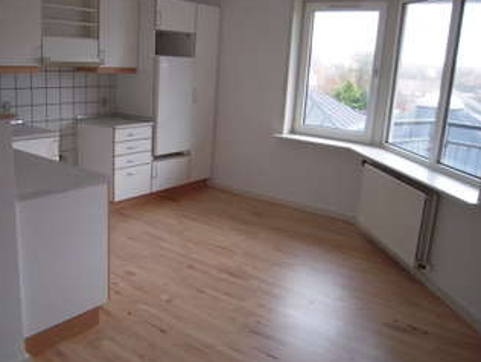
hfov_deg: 55.0
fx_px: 459
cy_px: 170
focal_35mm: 33
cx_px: 200
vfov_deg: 43.0
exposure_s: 1/40
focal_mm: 5
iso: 400
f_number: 2.7
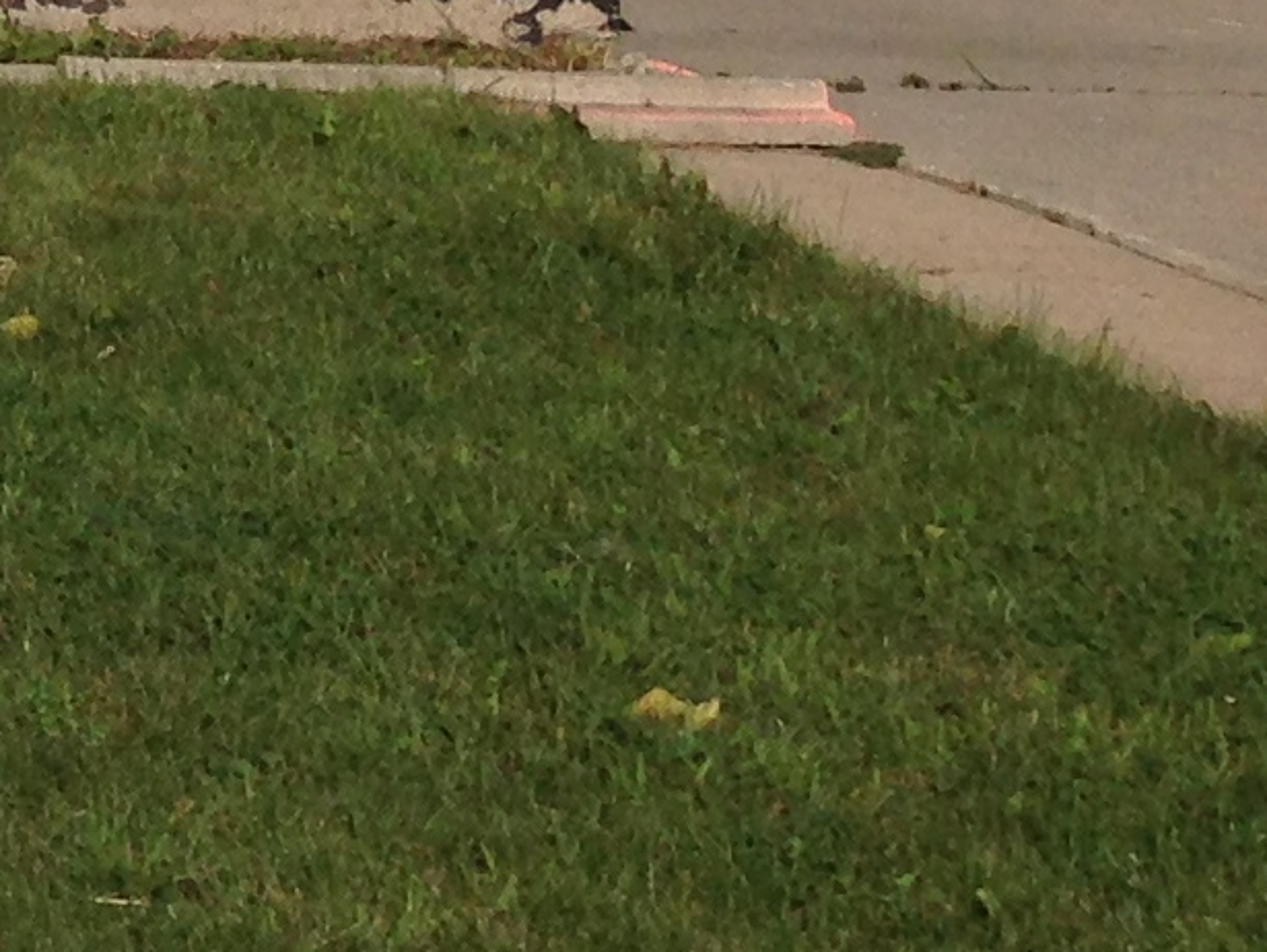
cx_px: -2035
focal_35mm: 175
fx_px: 6409
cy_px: -1078
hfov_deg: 9.6
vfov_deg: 8.0
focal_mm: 4.13
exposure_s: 1/4525
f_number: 2.4
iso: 50
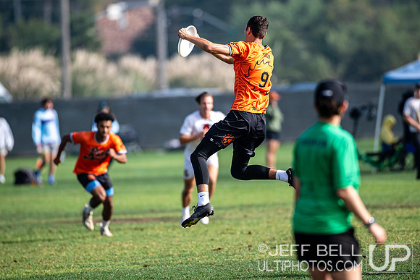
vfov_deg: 3.2
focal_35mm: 430
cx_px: 232
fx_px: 5018
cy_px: 143
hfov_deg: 4.8
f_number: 3.2
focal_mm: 300
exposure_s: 1/1250
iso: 110
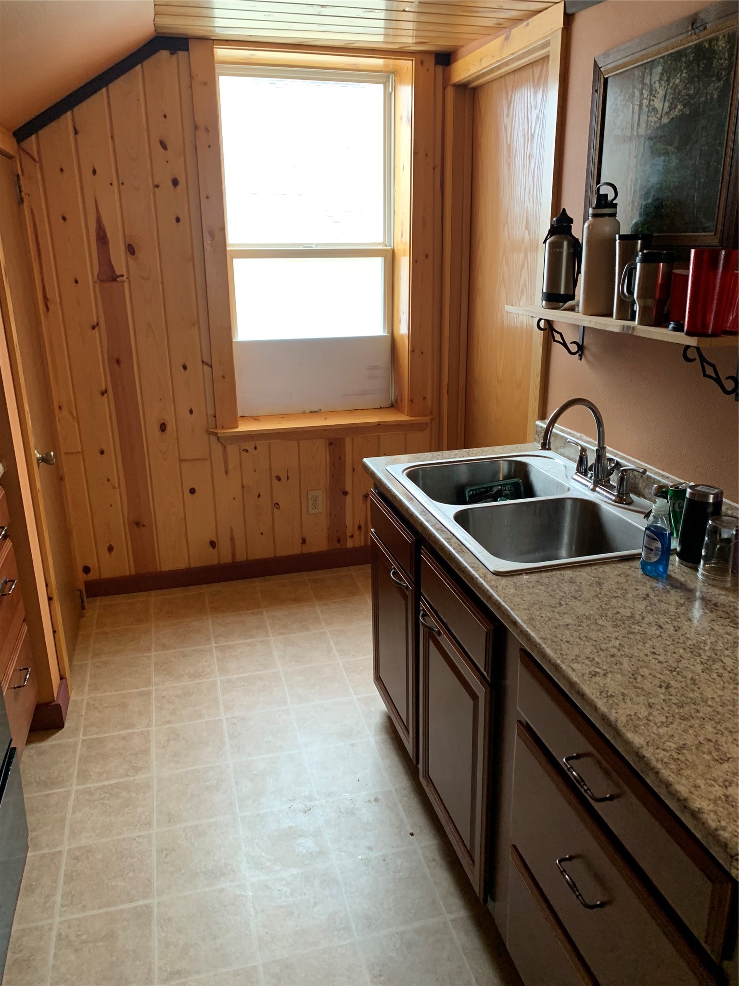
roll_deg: +1.0
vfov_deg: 67.3
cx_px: 370
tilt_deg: -19.4
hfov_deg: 53.1
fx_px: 740
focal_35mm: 26
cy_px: 493
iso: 200
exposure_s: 1/60
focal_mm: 4.25
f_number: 1.8
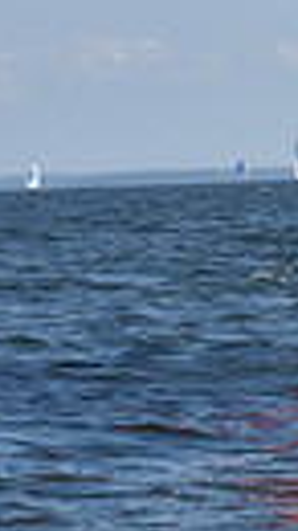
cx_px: 1168
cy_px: -137
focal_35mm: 328
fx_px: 4614
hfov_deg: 3.5
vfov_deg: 6.5
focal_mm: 70
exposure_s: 1/1250
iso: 320
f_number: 9
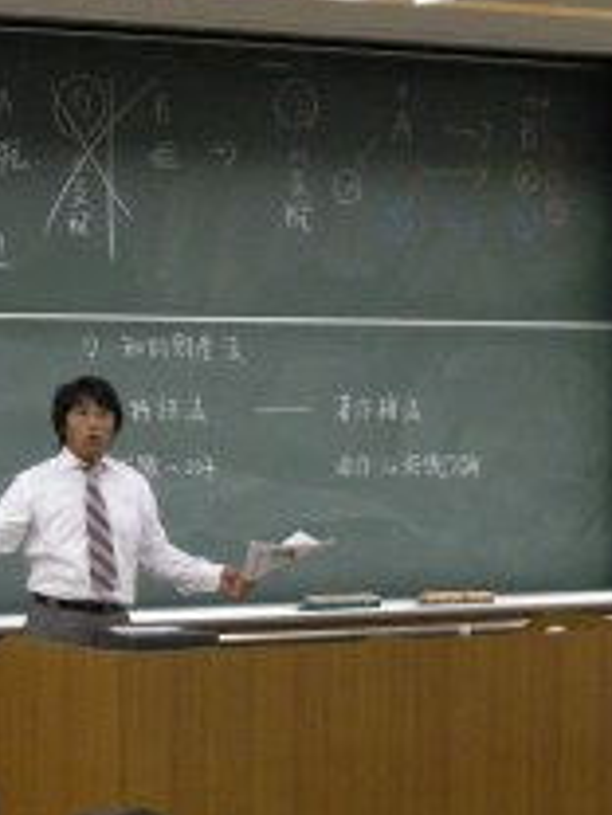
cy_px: 584
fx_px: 3300
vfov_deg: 14.1
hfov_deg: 10.5
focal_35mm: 140
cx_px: 63
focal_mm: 13.7
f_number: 3.8
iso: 400
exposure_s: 1/49.1
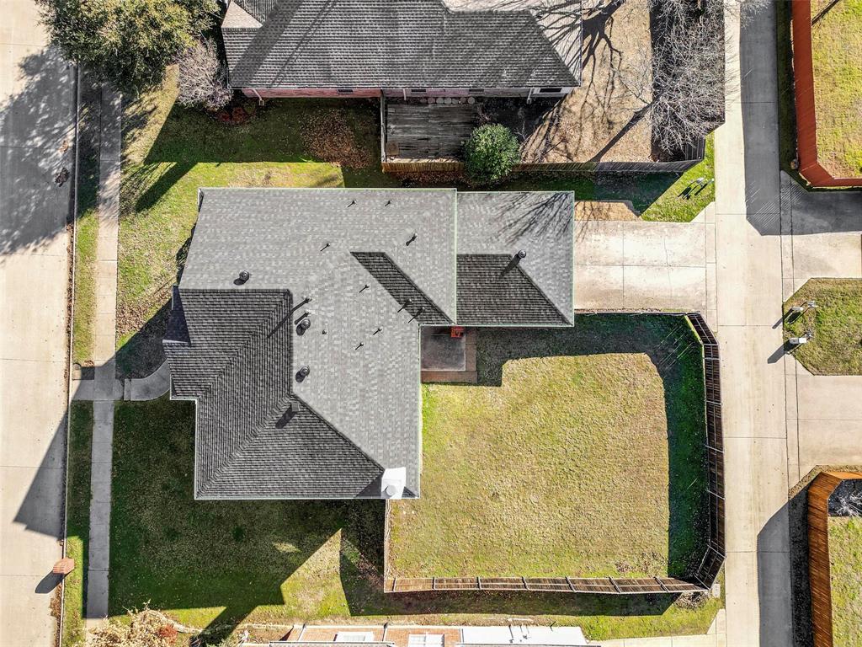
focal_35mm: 24
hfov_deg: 71.6
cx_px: 431
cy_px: 324
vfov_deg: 56.8
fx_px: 598
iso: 110
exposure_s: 1/1000
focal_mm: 6.72
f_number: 1.7
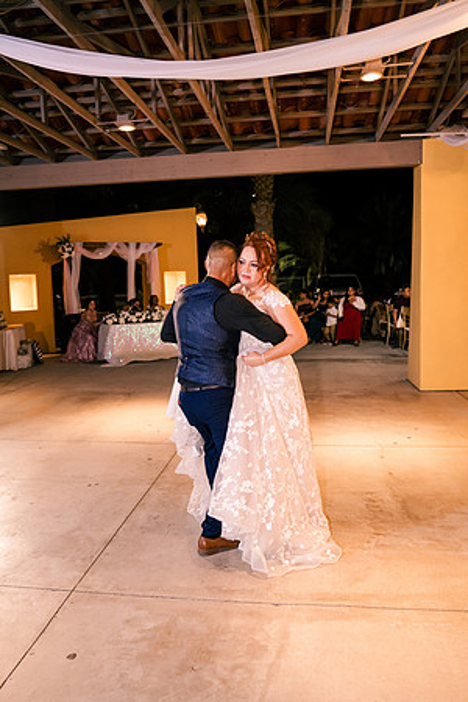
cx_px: 234
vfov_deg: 65.5
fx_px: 546
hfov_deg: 46.4
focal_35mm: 28
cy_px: 351
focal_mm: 28
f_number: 2.8
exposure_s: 1/160
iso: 3200
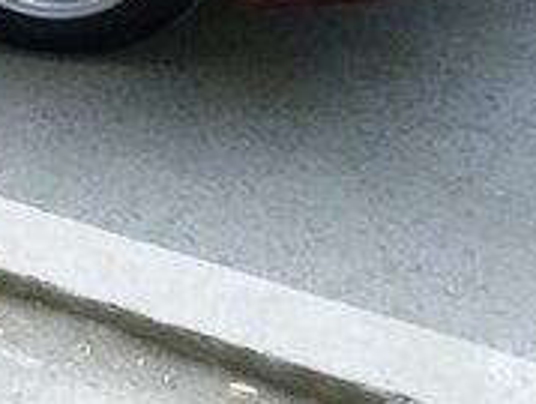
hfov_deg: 17.3
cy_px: -331
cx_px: -252
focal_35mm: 103
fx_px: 1598
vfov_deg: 13.0
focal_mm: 3.7
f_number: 1.9
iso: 100
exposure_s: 1/30
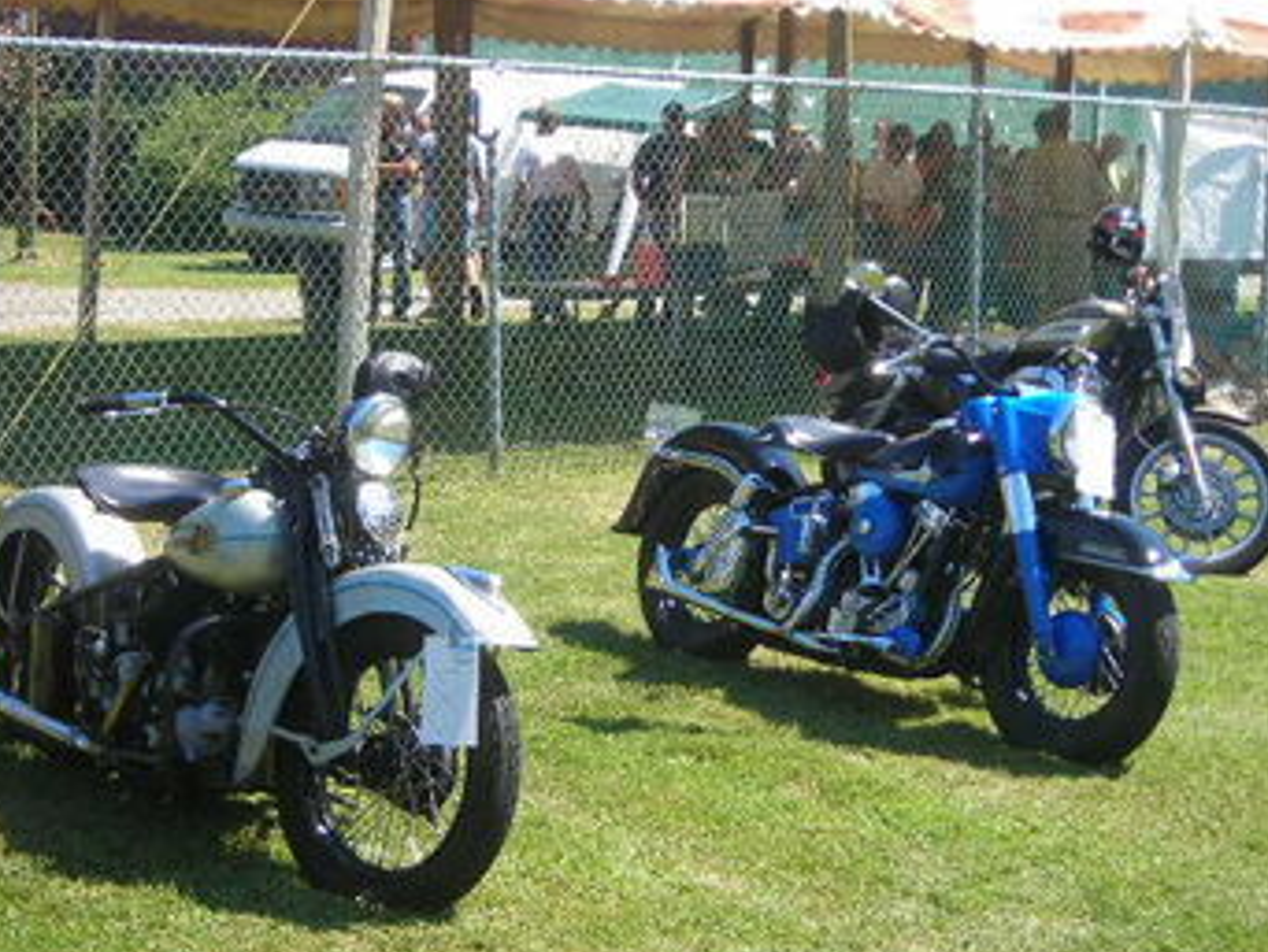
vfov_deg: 19.4
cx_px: 593
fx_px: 2786
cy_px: 496
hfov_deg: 25.6
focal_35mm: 76
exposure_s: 1/176
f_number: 3.9
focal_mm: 10.8
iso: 50
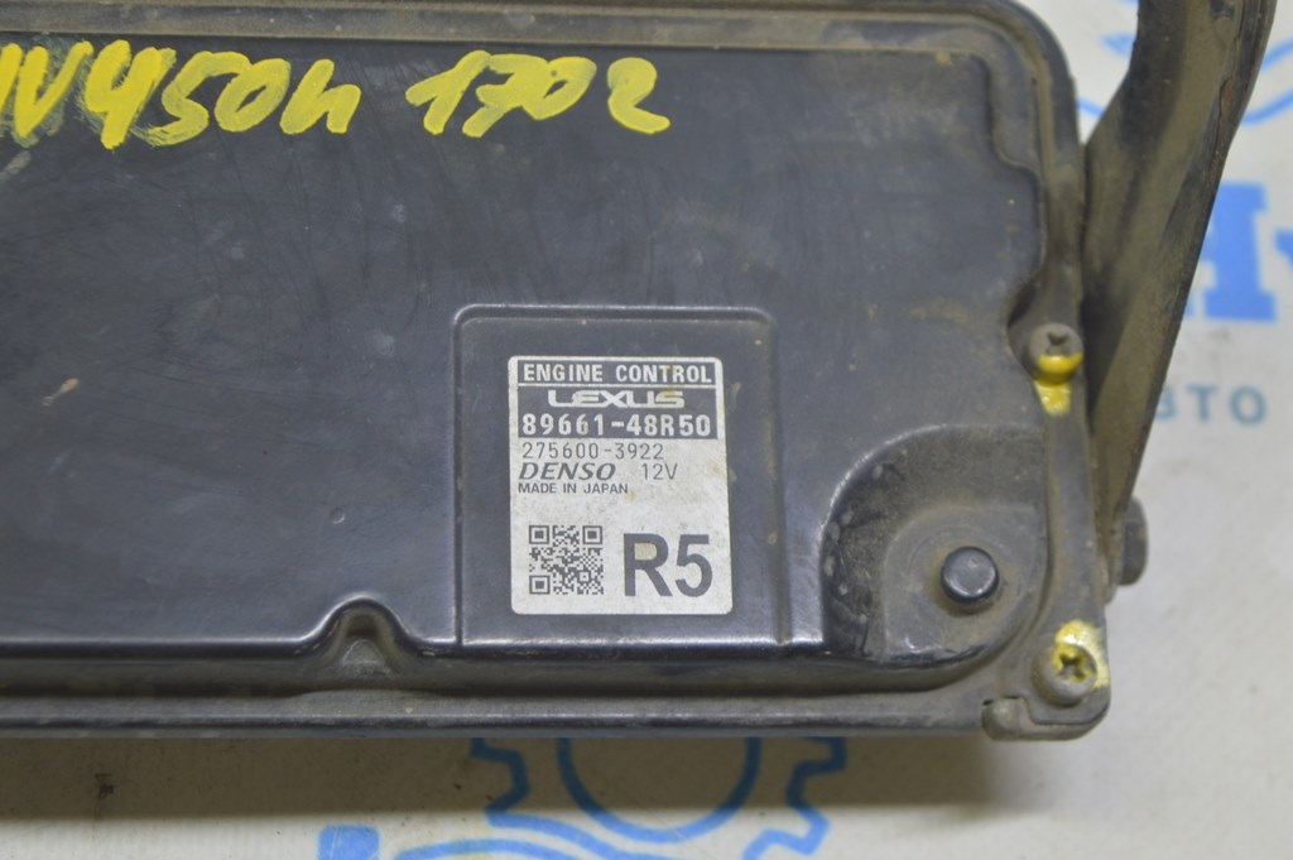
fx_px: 2961
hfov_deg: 24.6
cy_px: 430
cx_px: 646
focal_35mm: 82
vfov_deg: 16.5
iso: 400
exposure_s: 1/20
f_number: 5.6
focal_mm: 55
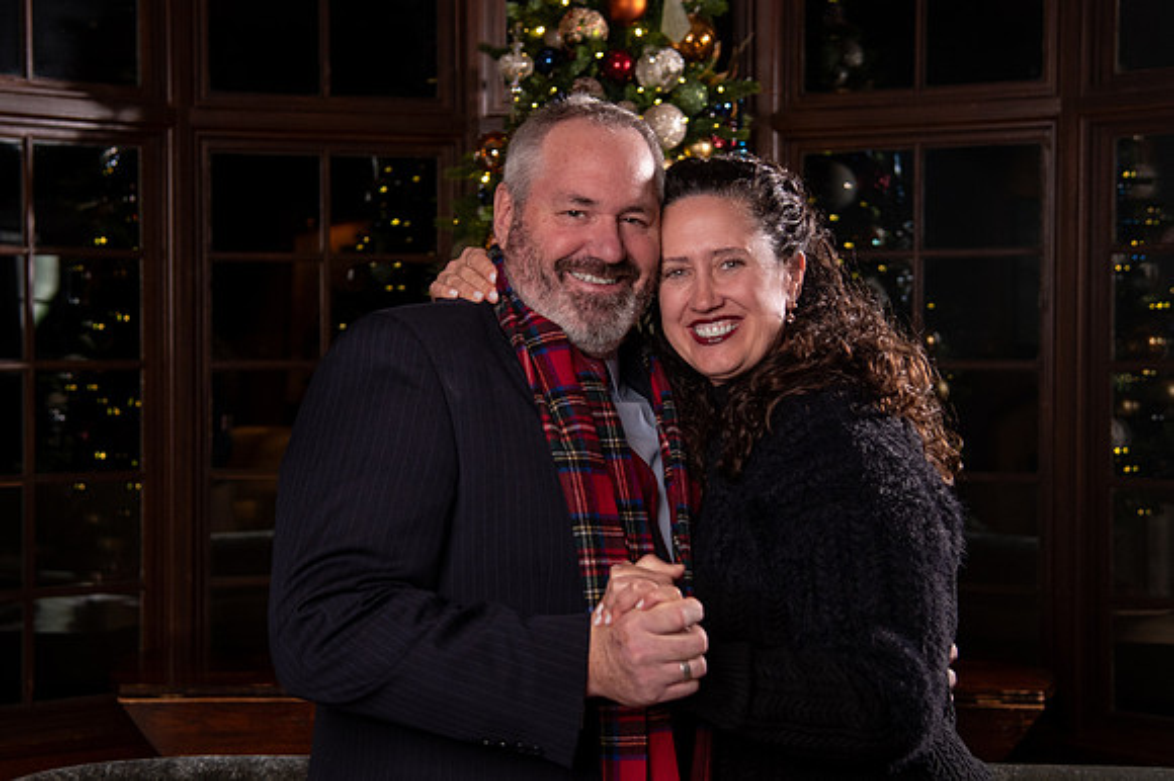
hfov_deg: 29.8
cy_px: 373
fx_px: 2203
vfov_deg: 20.1
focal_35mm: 68
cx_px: 494
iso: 1600
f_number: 4
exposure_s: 1/250
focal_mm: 48
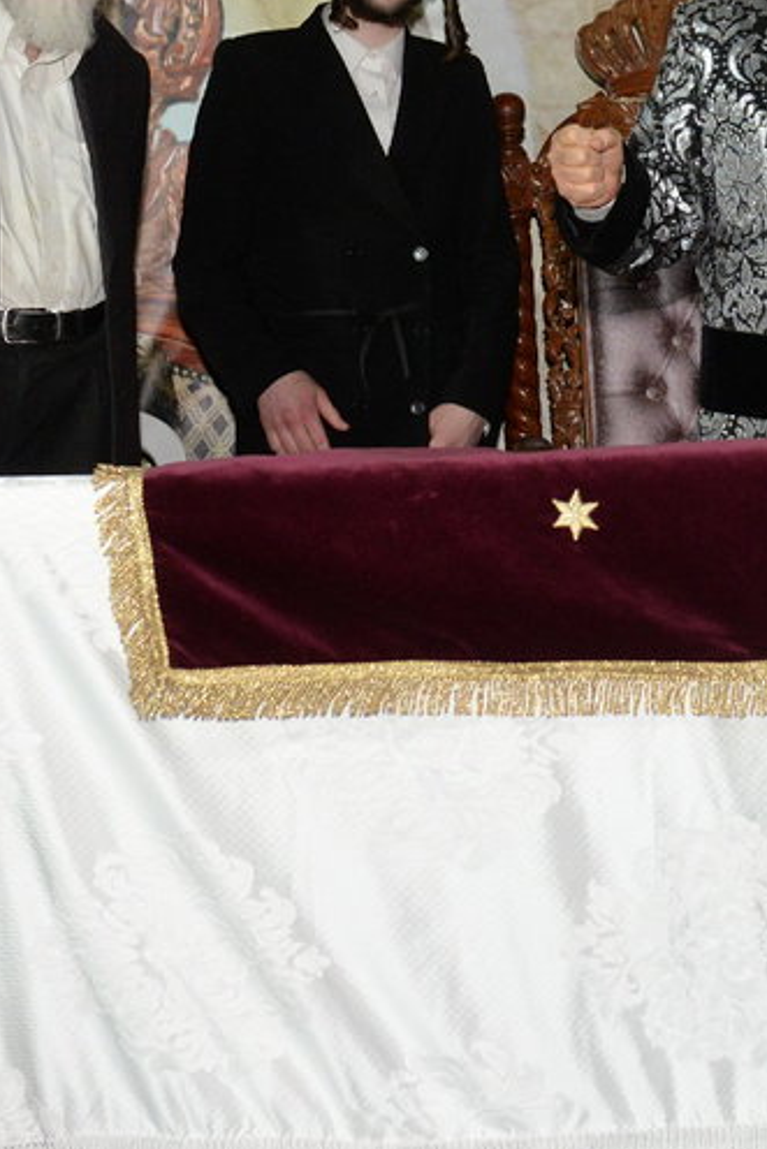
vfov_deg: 21.0
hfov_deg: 14.0
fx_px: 3066
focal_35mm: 96
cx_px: 769
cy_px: 228
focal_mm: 34
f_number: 5
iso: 2500
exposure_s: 1/160
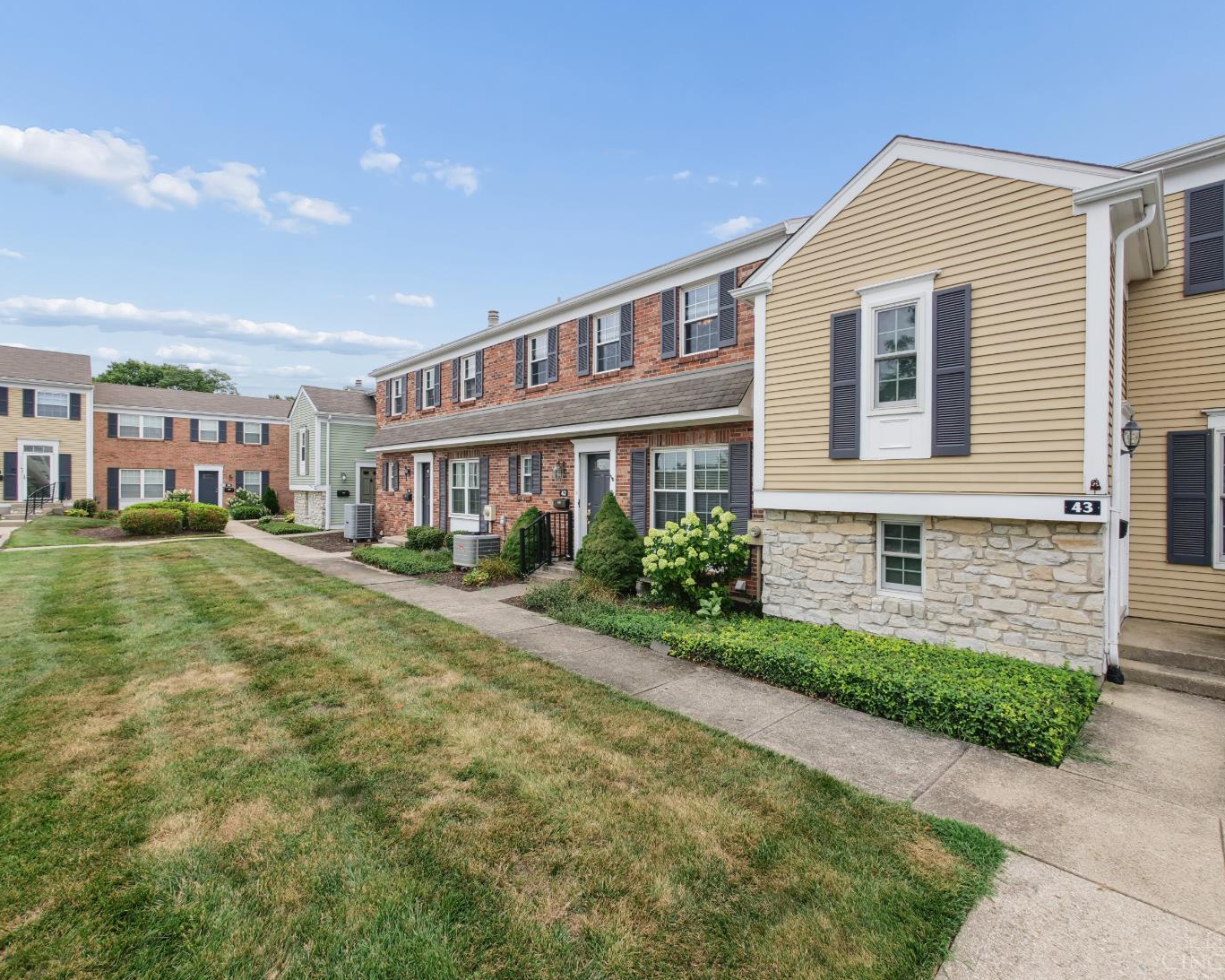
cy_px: 487
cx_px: 627
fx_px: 544
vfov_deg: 84.0
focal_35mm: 15
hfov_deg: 96.8
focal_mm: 7
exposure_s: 1/250
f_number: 9
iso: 200
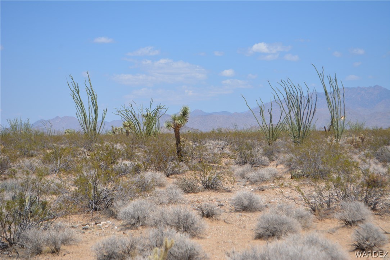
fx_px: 894
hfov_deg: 24.6
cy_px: 130
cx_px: 195
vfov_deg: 16.6
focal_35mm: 82
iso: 400
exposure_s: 1/1600
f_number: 7.1
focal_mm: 55
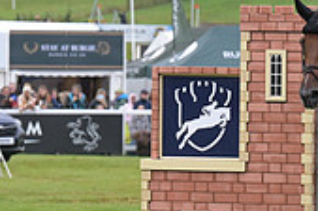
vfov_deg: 2.7
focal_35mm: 499
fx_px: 4399
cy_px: -4
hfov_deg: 4.1
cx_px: 544
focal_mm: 97
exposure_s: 1/1250
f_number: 4
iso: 900
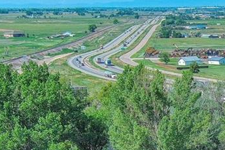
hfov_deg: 14.3
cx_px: 322
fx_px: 843
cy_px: 250
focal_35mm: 135
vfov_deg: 9.7
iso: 101
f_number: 2.8
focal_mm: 10.6
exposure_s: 1/1357
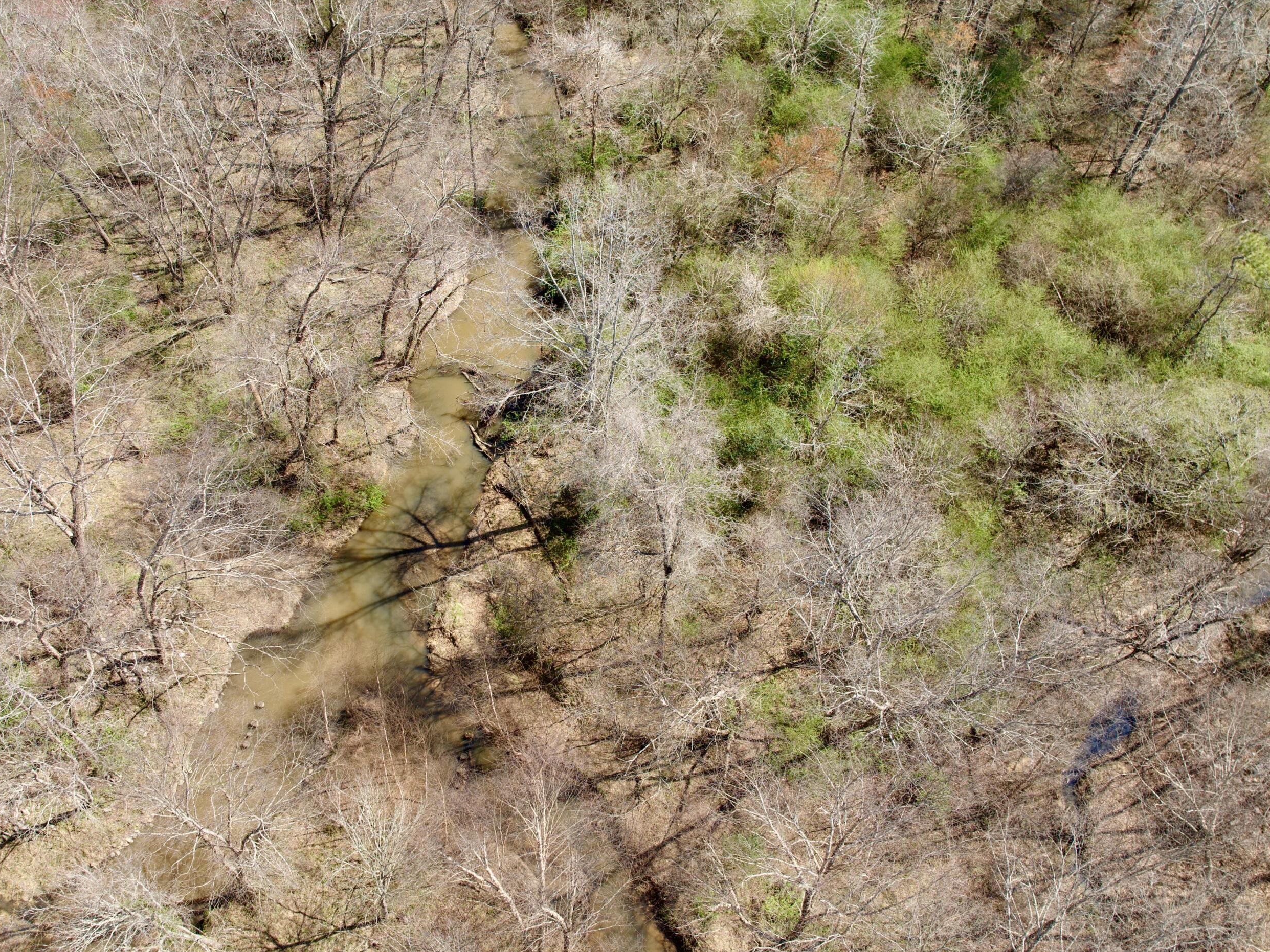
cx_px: 540
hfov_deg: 61.4
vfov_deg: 48.2
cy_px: 482
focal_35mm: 29
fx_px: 1064
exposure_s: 1/500
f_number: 2.8
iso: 100
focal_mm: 12.29
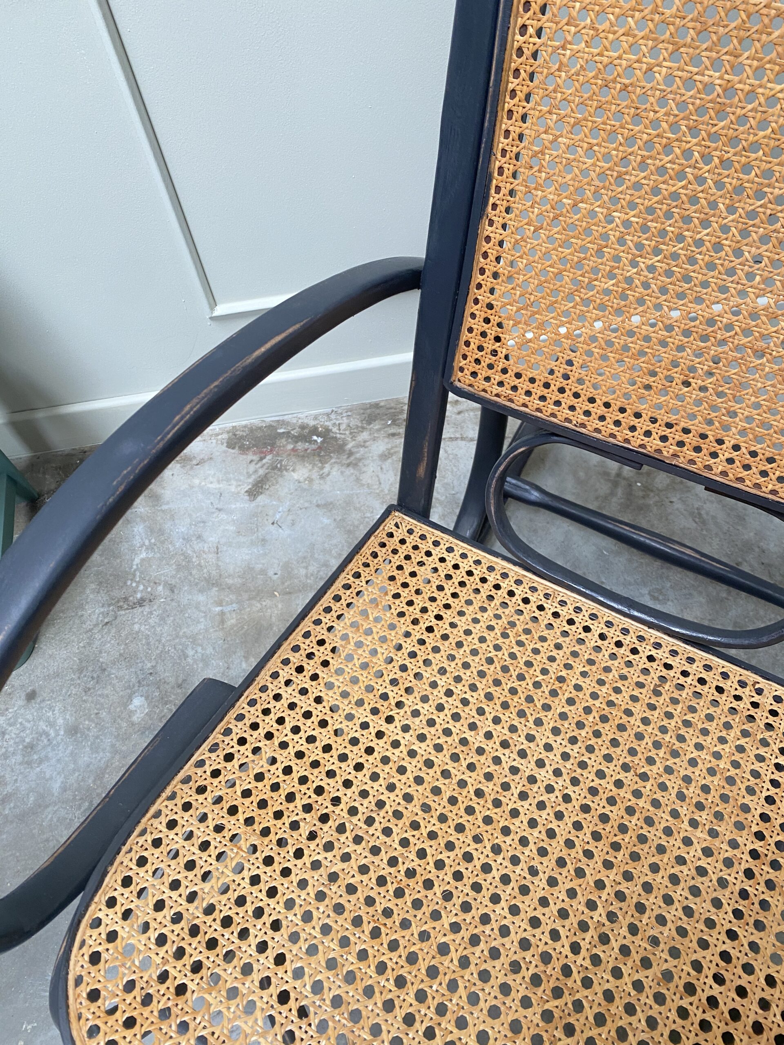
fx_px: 785
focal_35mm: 26
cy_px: 522
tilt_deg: -57.0
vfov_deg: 67.3
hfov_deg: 53.1
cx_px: 392
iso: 160
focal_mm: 4.25
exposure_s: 1/60
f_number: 1.8
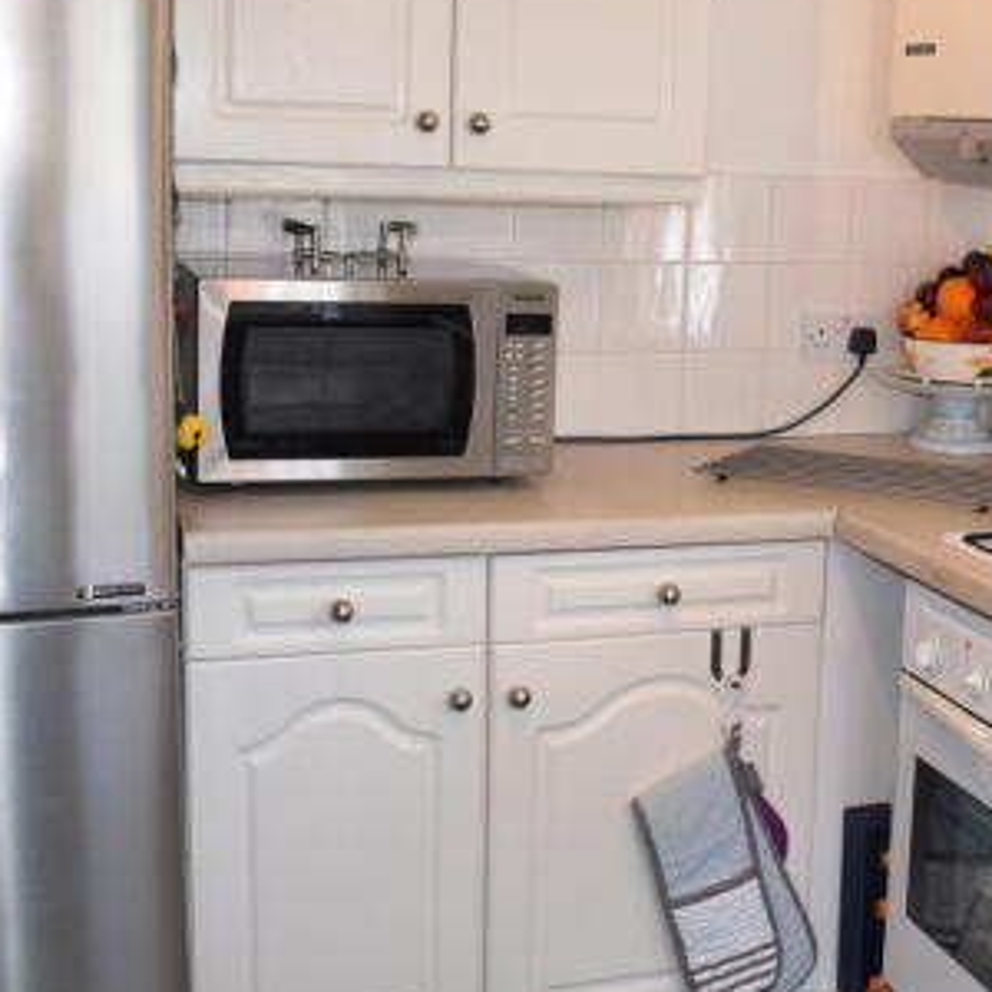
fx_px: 1621
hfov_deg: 33.7
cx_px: 678
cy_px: 408
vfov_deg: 33.9
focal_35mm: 50
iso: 800
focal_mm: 18
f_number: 5.6
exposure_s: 1/200
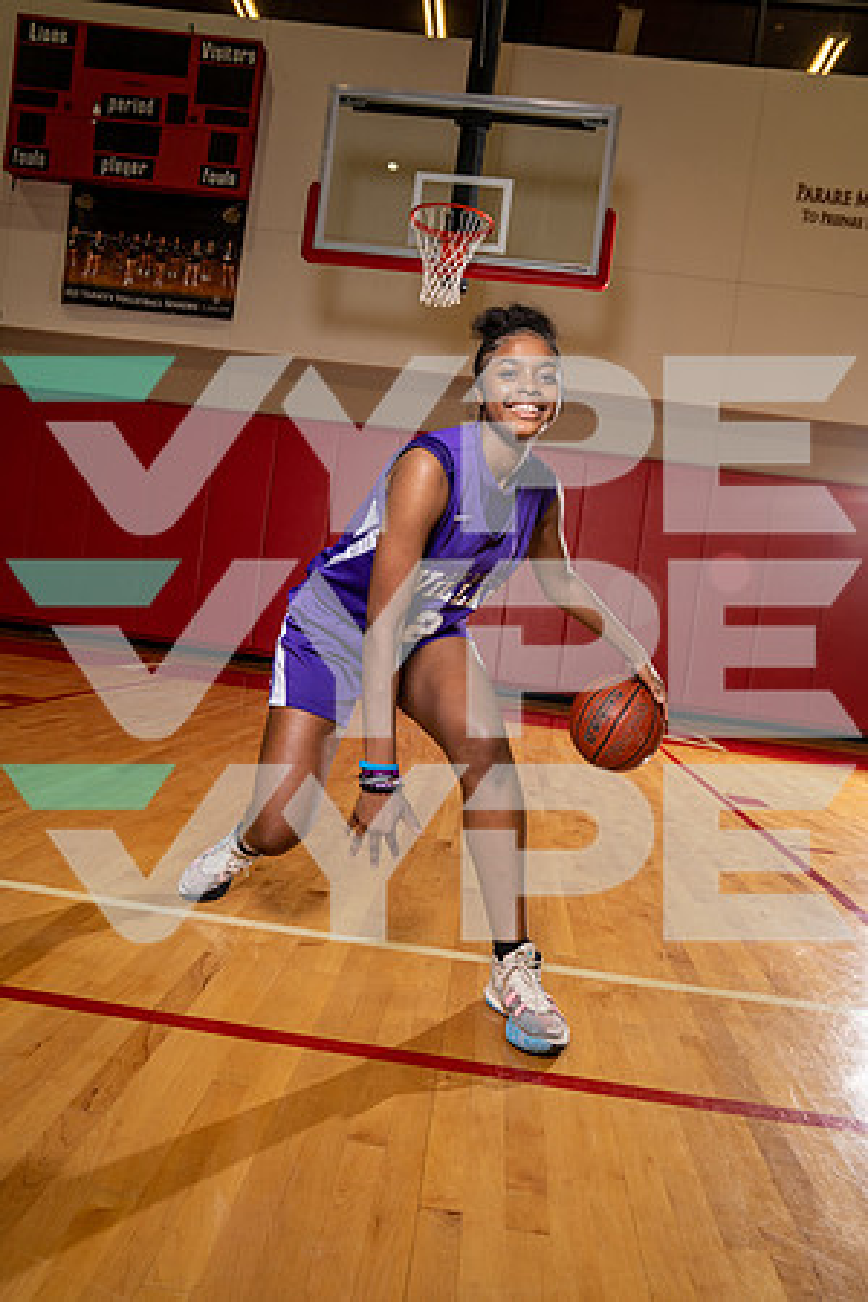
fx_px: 1013
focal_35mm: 28
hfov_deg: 46.4
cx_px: 434
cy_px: 651
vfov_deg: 65.5
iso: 500
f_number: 5.6
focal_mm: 28
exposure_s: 1/250
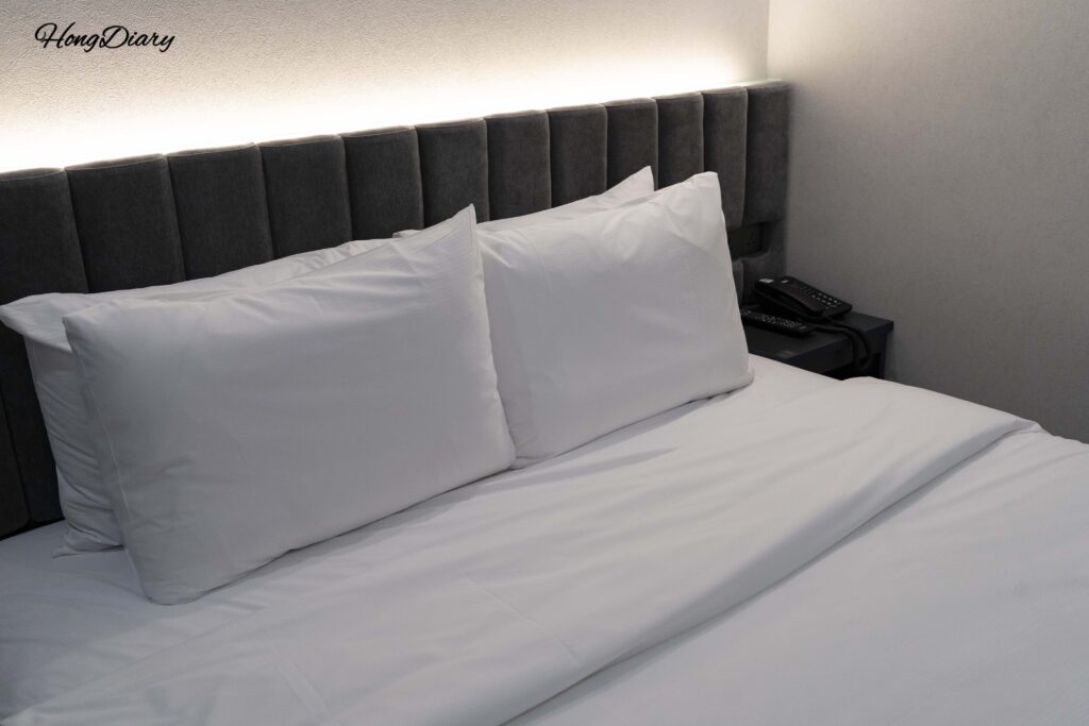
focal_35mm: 34
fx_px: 1029
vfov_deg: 38.9
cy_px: 363
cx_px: 544
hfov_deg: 55.8
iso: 1600
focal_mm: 34
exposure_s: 1/160
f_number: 4.5
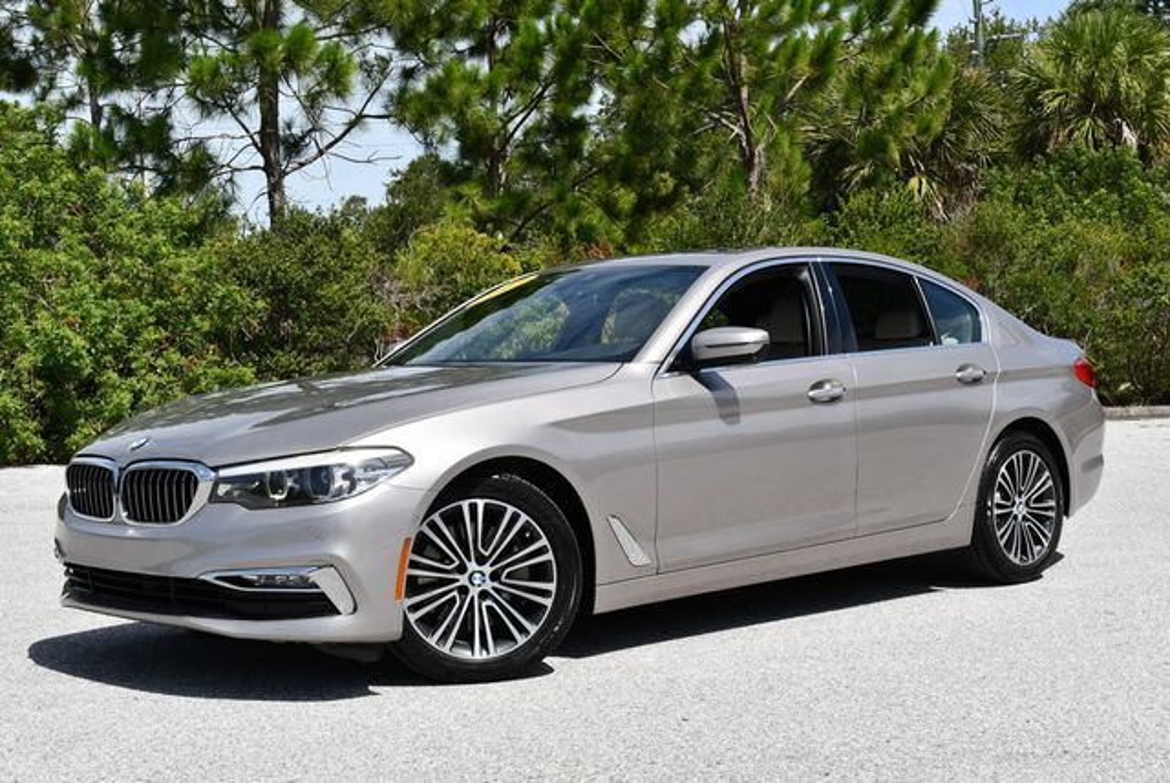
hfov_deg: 38.2
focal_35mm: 52
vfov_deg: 26.0
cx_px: 585
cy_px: 392
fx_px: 1691
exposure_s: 1/250
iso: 100
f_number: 8
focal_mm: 26
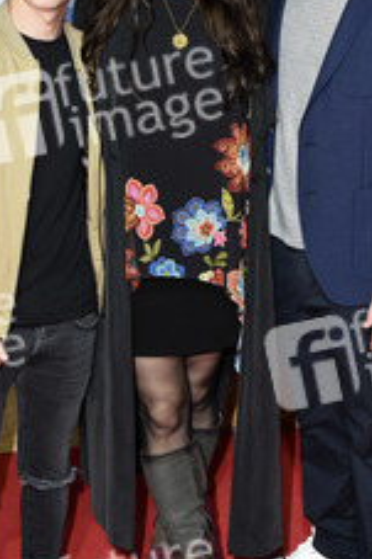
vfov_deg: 32.9
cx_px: 168
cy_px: 229
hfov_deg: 22.3
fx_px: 945
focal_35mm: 61
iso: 500
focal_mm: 23
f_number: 5.6
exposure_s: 1/160
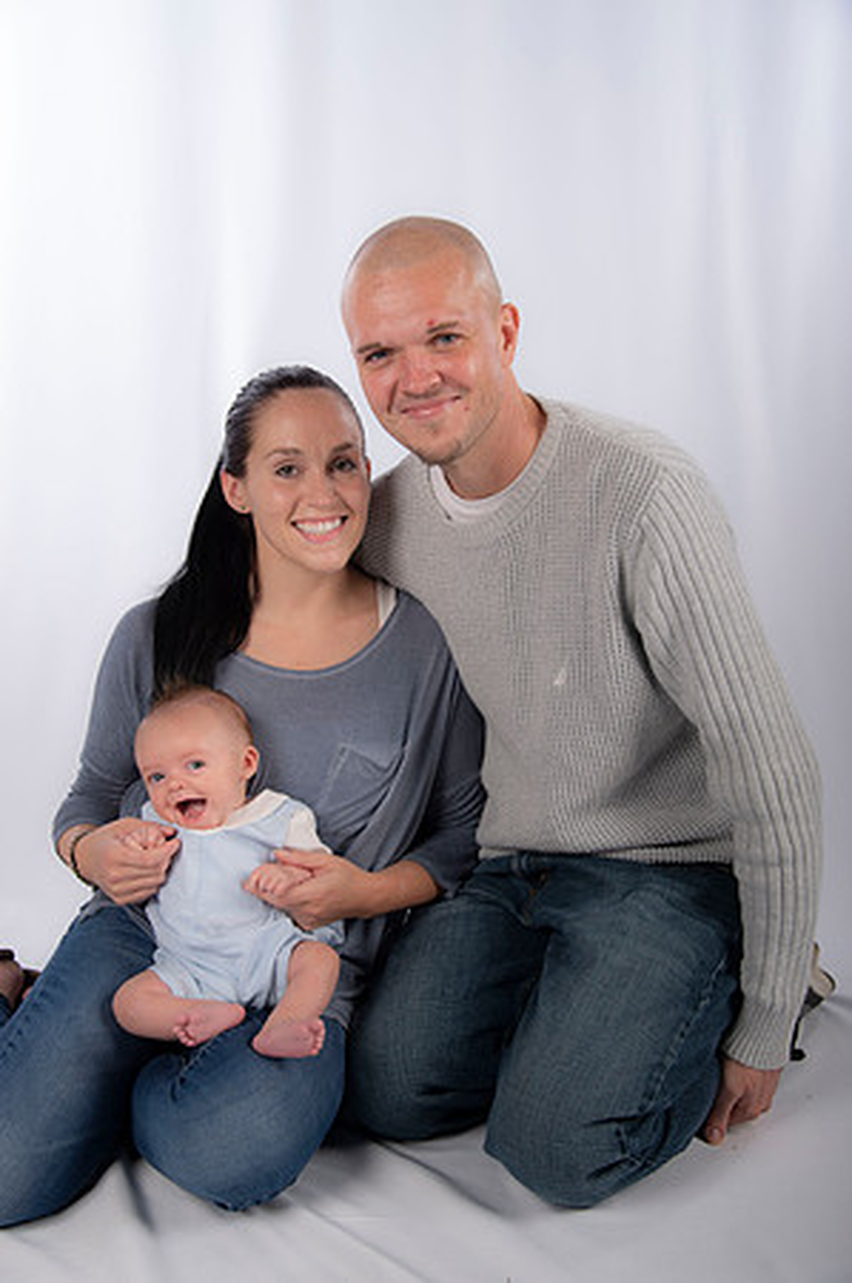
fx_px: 1565
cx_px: 426
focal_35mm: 44
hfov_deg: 30.4
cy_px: 642
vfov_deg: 44.5
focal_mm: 44
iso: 100
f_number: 5.6
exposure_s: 1/200
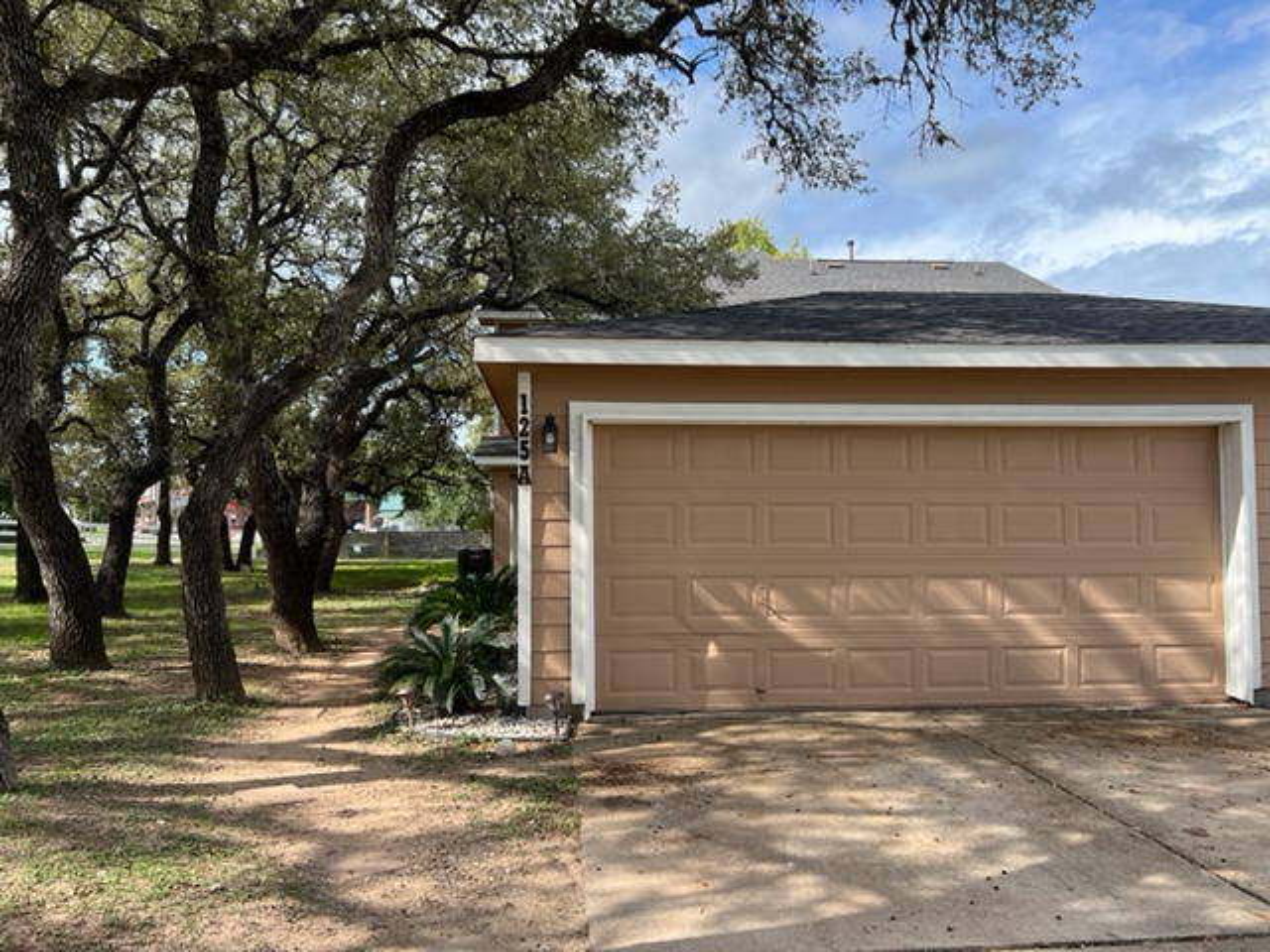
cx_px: 635
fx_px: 954
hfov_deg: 67.3
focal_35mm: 26
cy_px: 476
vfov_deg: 53.1
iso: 50
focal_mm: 5.7
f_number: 1.5
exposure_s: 1/1645
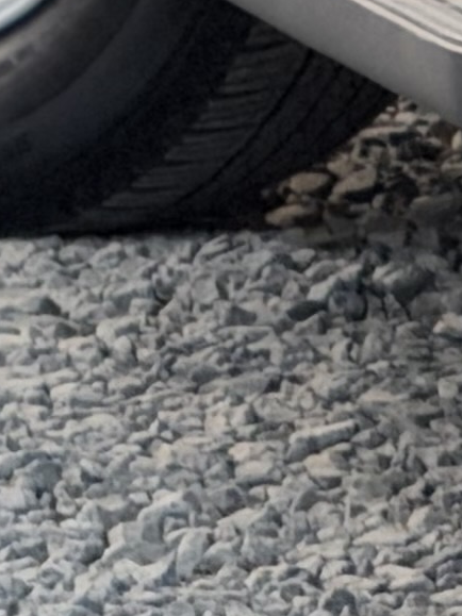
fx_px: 17570
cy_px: -846
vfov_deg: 2.0
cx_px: 2179
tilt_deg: -5.3
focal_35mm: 987
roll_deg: +0.0
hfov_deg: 1.5
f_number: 2.8
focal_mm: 16.89
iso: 400
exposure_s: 1/107
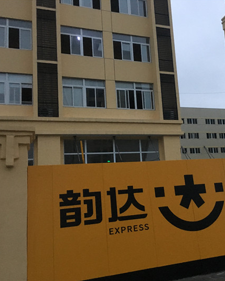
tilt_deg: +11.9
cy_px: 140
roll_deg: +4.2
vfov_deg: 47.9
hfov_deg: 38.0
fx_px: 316
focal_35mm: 38
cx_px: 173
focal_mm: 4.15
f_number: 2.2
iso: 250
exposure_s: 1/17
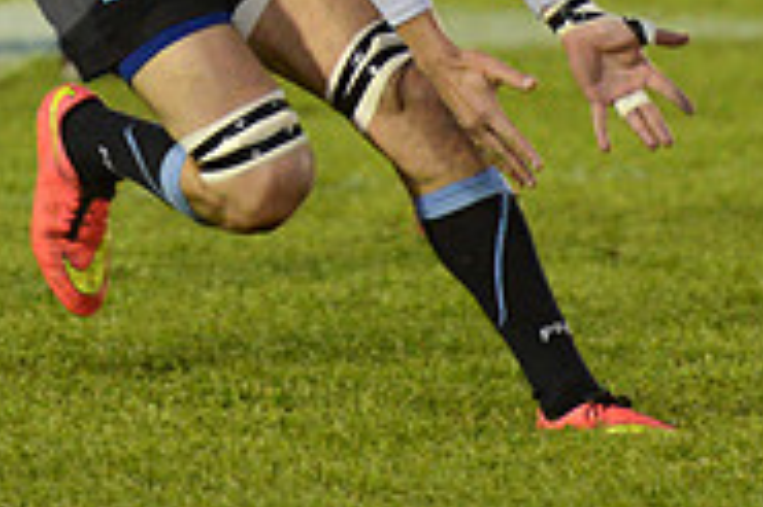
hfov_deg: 2.4
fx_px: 17935
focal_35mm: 847
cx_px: 565
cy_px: -179
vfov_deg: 1.6
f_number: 4
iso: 4000
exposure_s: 1/500
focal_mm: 270
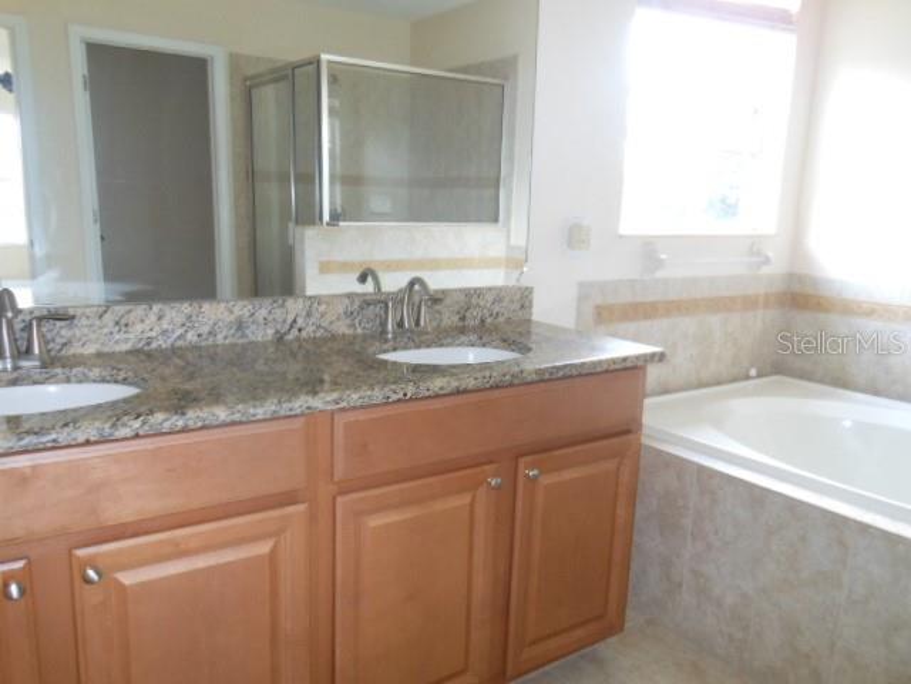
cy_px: 342
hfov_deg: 61.7
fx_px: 763
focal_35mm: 29
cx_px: 456
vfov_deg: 48.2
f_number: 3.3
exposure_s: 1/30
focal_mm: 5.2
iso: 320
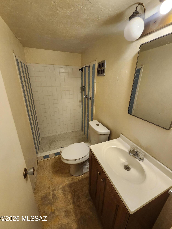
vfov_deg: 106.2
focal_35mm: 13
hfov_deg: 89.9
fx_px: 86
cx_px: 86
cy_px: 114
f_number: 2.2
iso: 160
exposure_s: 1/60
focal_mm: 1.74
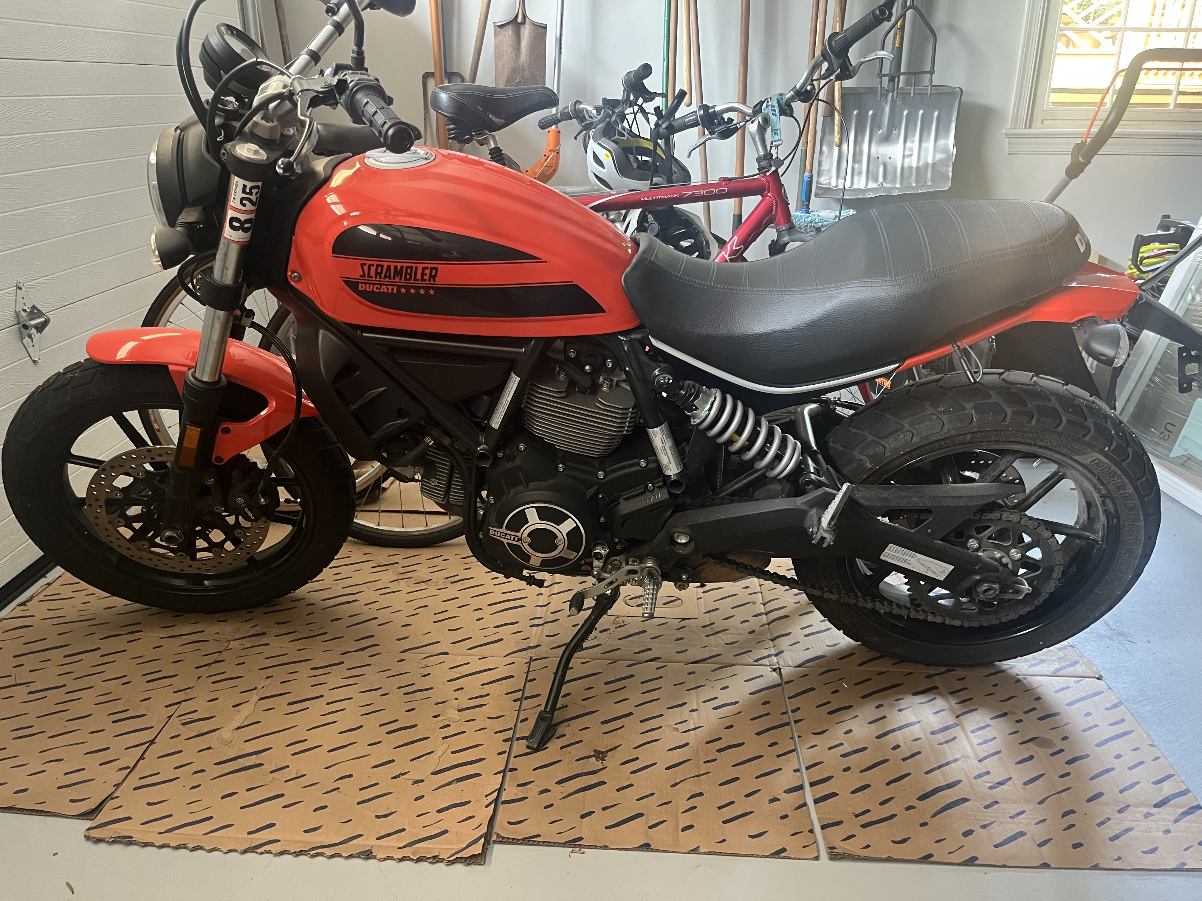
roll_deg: +0.2
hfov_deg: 67.3
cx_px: 601
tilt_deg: -22.5
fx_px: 903
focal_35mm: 26
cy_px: 450
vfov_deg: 53.1
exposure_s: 1/60
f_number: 1.6
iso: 400
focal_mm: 5.1
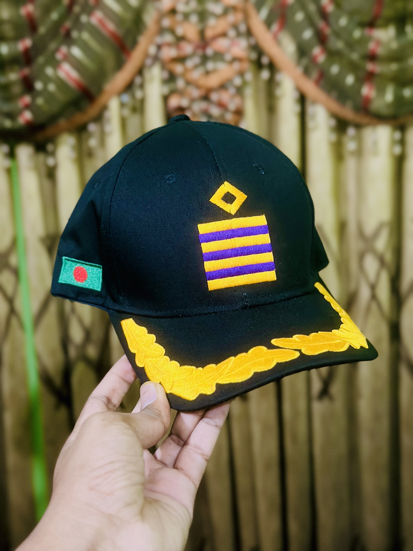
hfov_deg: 30.3
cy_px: 276
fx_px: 764
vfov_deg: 39.7
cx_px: 206
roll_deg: +2.4
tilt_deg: -4.6
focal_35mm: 48
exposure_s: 1/40
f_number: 1.78
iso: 500
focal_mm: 6.86
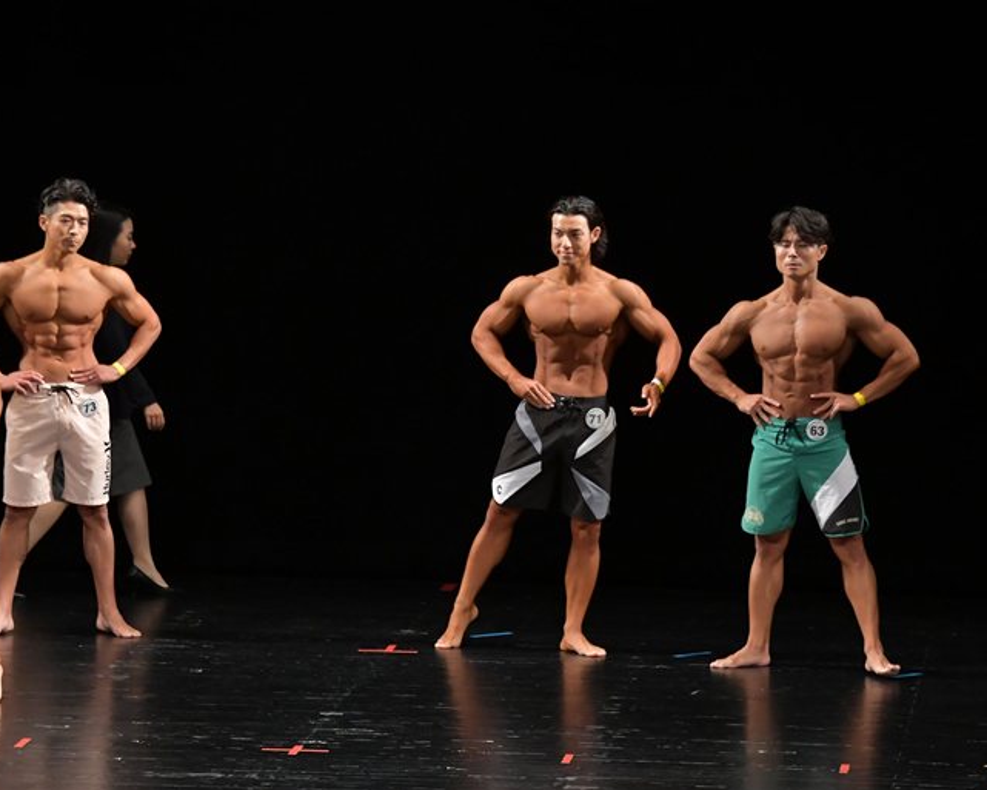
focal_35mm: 246
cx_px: 413
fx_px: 7187
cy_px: 396
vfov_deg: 6.3
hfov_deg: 7.9
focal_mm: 145
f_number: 5.6
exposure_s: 1/400
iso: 3200
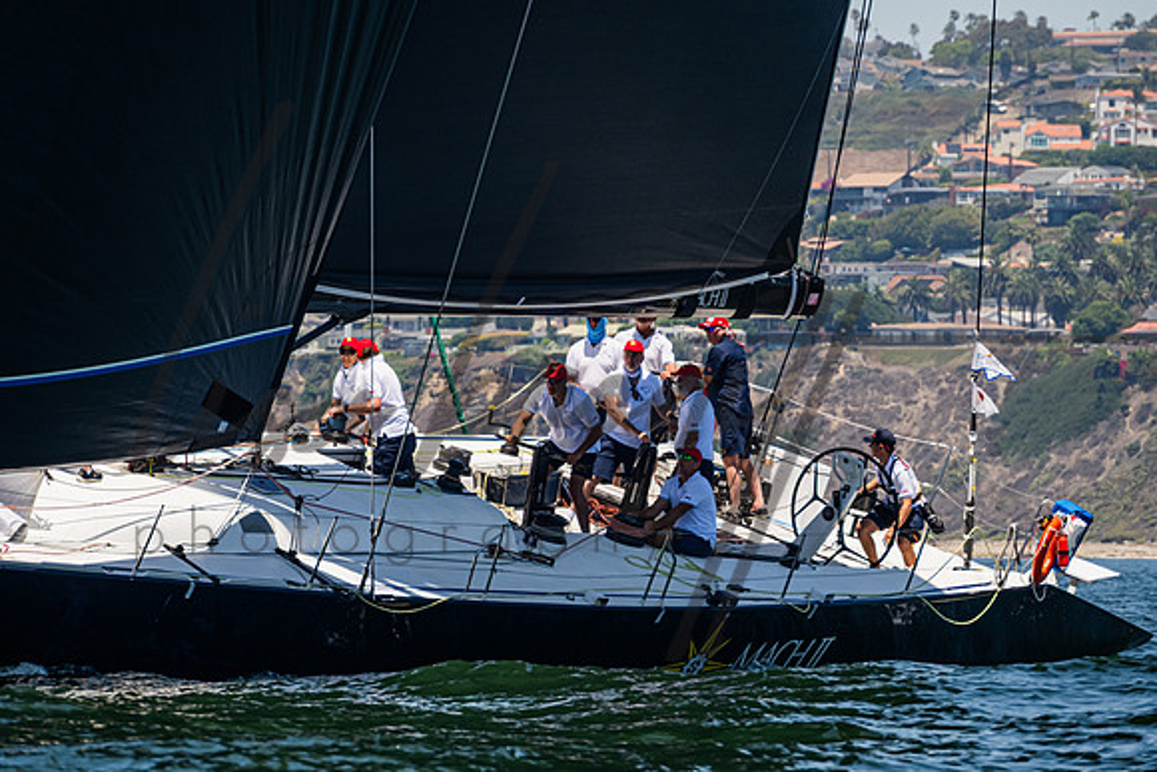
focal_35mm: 385
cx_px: 563
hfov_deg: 5.3
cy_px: 359
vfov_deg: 3.6
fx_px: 12384
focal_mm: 280
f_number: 8
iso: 400
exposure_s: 1/1600
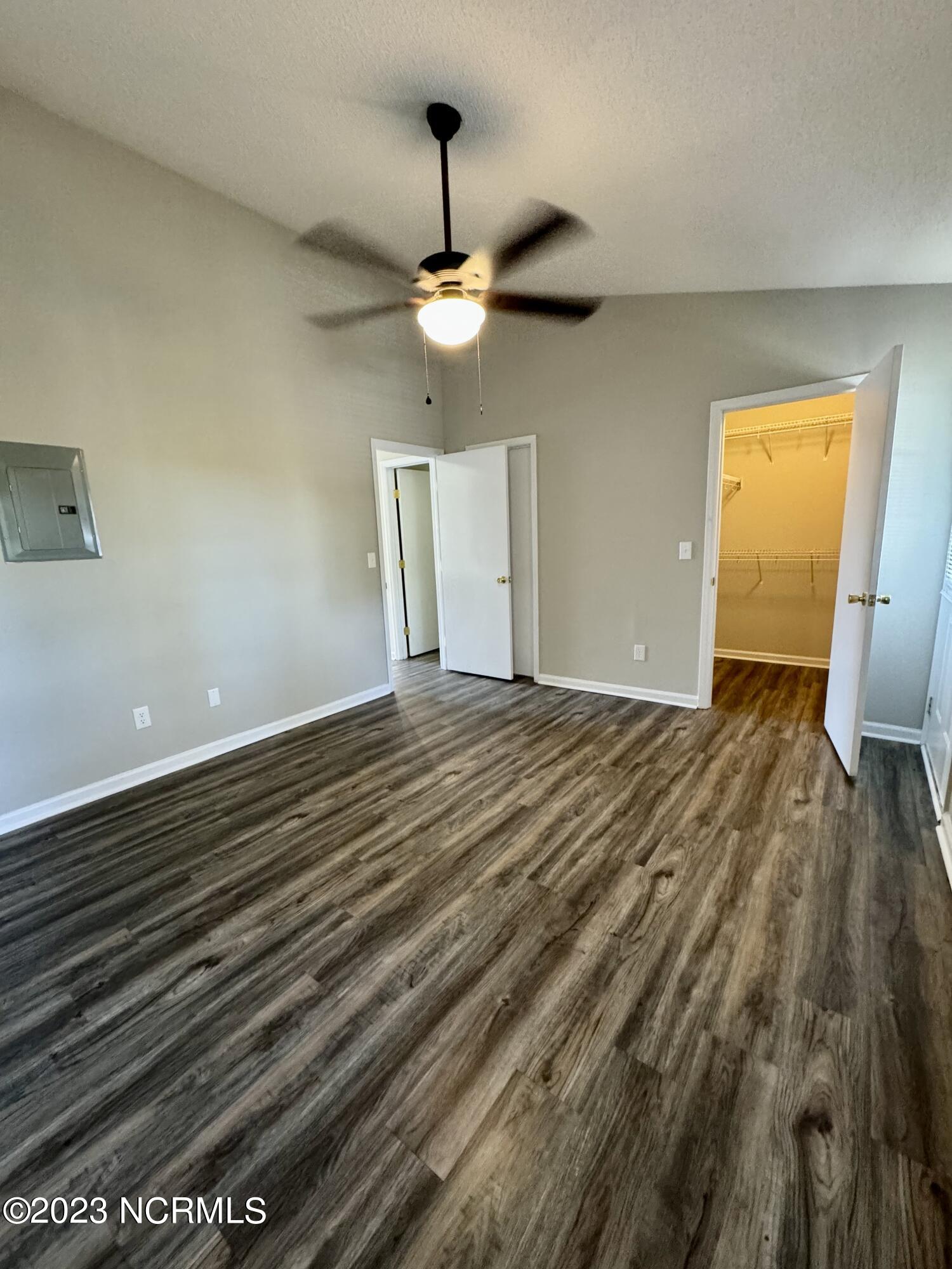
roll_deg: +3.0
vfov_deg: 102.1
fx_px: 513
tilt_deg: -11.0
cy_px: 634
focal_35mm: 14
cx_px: 476
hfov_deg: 85.7
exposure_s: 1/60
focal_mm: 2.22
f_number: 2.2
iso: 640
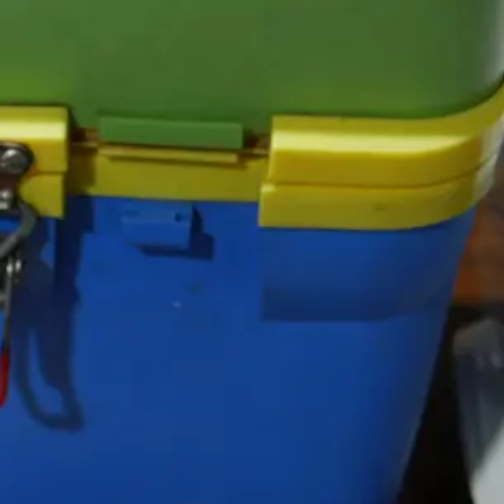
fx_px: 1367
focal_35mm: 83
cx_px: -119
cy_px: 68
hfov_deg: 19.5
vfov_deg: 20.5
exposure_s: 1/80
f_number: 3.5
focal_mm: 14
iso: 200
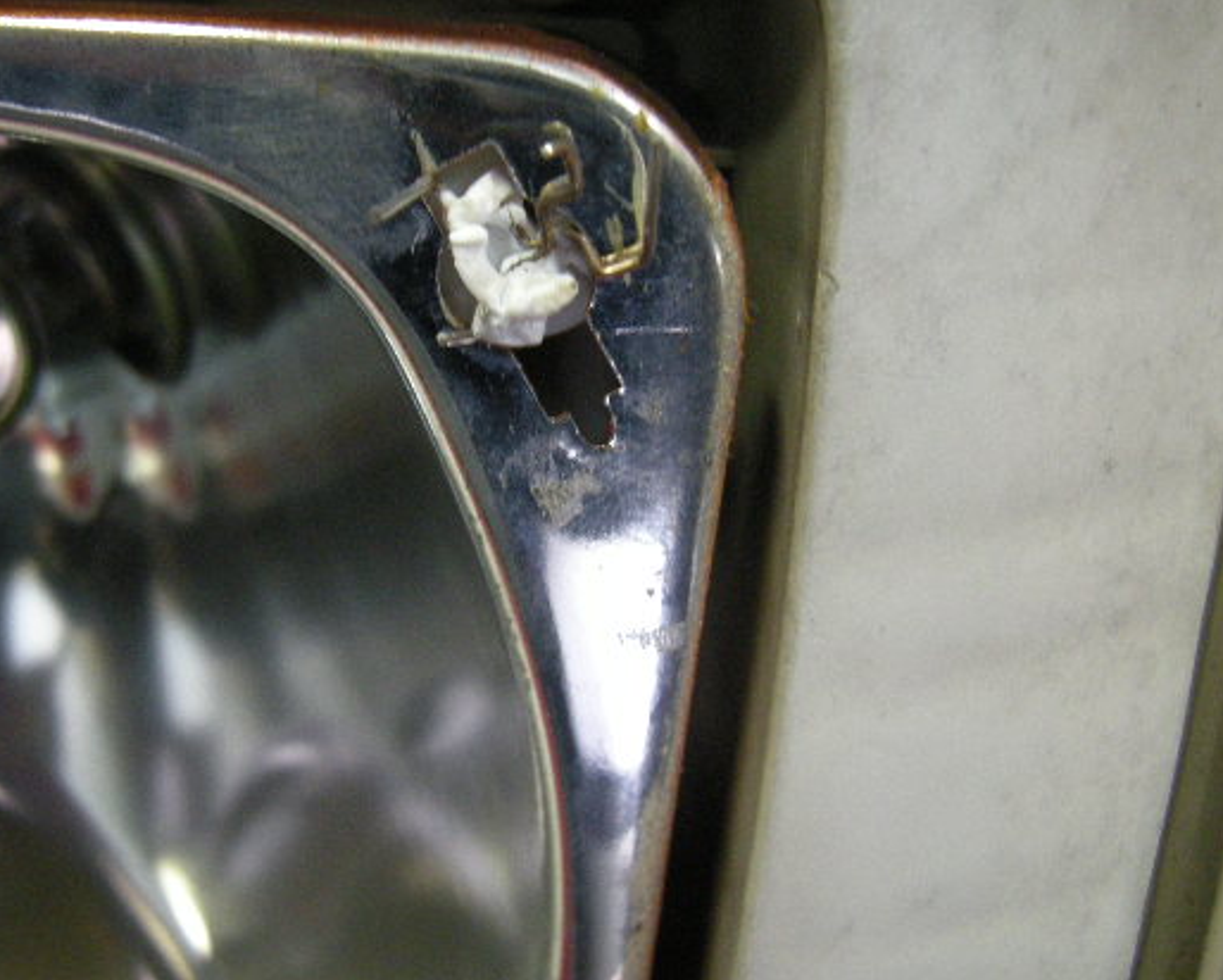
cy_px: 488
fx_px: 1232
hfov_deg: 52.3
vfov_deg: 43.4
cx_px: 471
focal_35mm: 34
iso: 400
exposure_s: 1/12.3
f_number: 2.8
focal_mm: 4.7
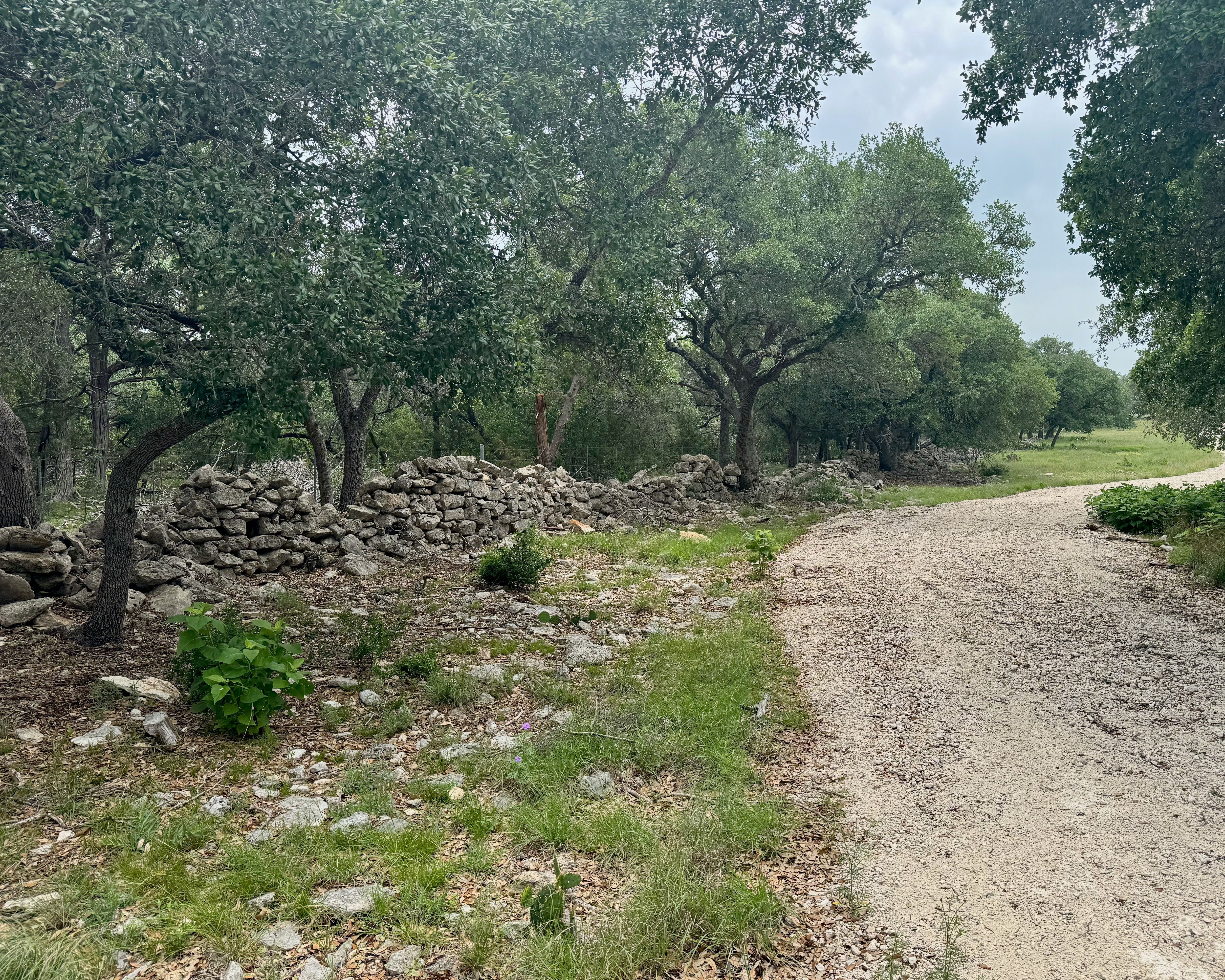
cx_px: 690
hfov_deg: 63.8
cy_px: 479
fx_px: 979
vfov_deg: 53.2
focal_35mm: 27
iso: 80
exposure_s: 1/2604
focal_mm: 6.76
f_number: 1.78
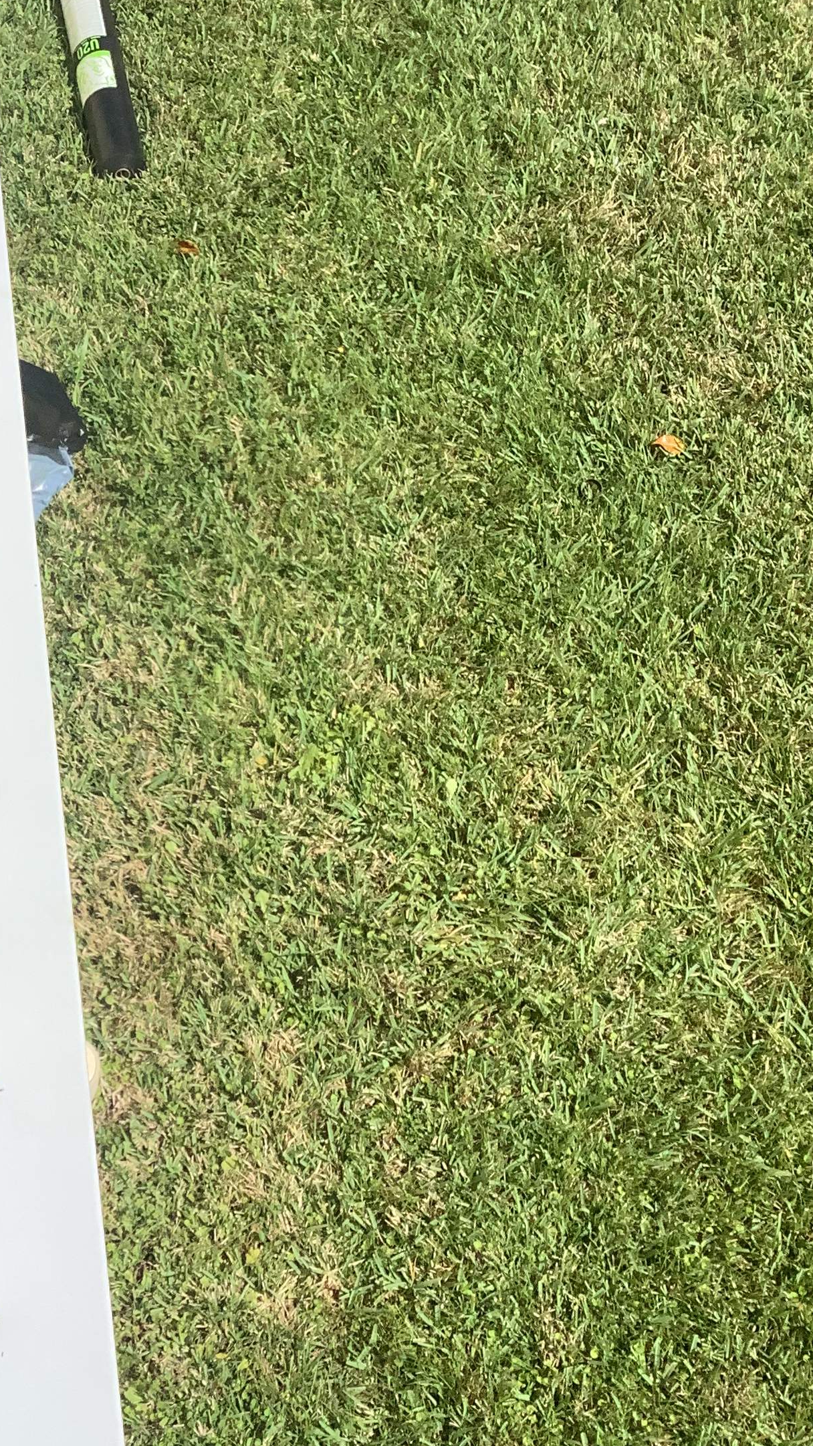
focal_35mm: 51
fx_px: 1955
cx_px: 19
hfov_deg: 22.7
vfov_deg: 40.6
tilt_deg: -57.2
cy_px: 720
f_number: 2.4
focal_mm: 3.3
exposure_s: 1/1812
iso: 25
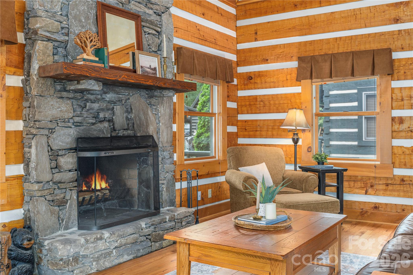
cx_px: 206
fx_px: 401
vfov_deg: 37.8
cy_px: 138
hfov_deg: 54.4
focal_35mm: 35
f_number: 8
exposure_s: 1/50
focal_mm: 35
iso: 320
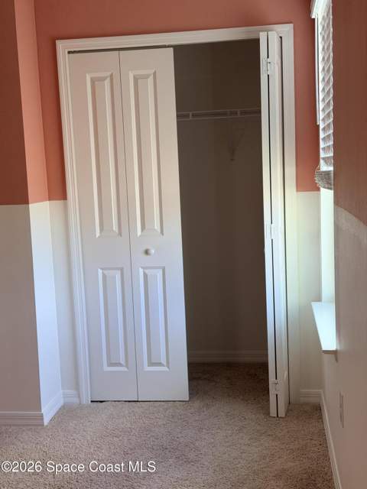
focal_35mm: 48
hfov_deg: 30.3
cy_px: 244
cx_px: 184
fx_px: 679
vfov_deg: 39.7
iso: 64
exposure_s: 1/60
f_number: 1.78
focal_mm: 6.76
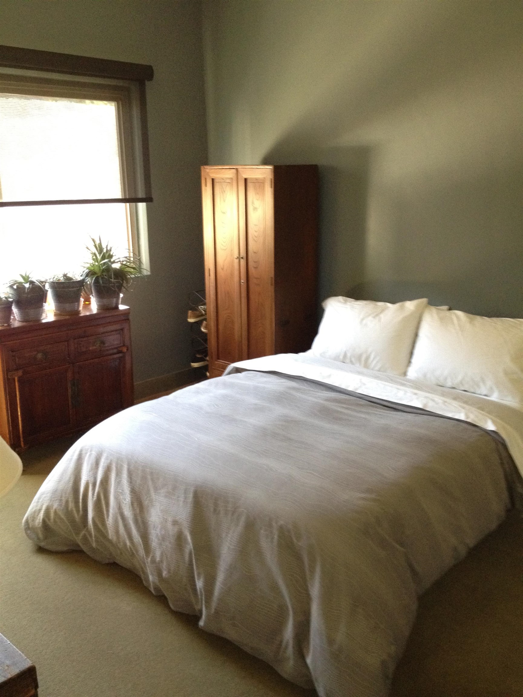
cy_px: 348
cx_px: 262
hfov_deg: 40.7
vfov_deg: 52.6
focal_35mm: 35
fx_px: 705
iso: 320
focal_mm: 4.28
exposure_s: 1/20
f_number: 2.4
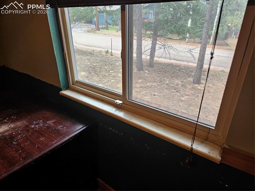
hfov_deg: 74.0
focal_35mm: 23
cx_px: 128
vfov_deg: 58.8
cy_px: 96
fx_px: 169
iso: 100
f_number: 1.8
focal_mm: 5.4
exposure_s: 1/120
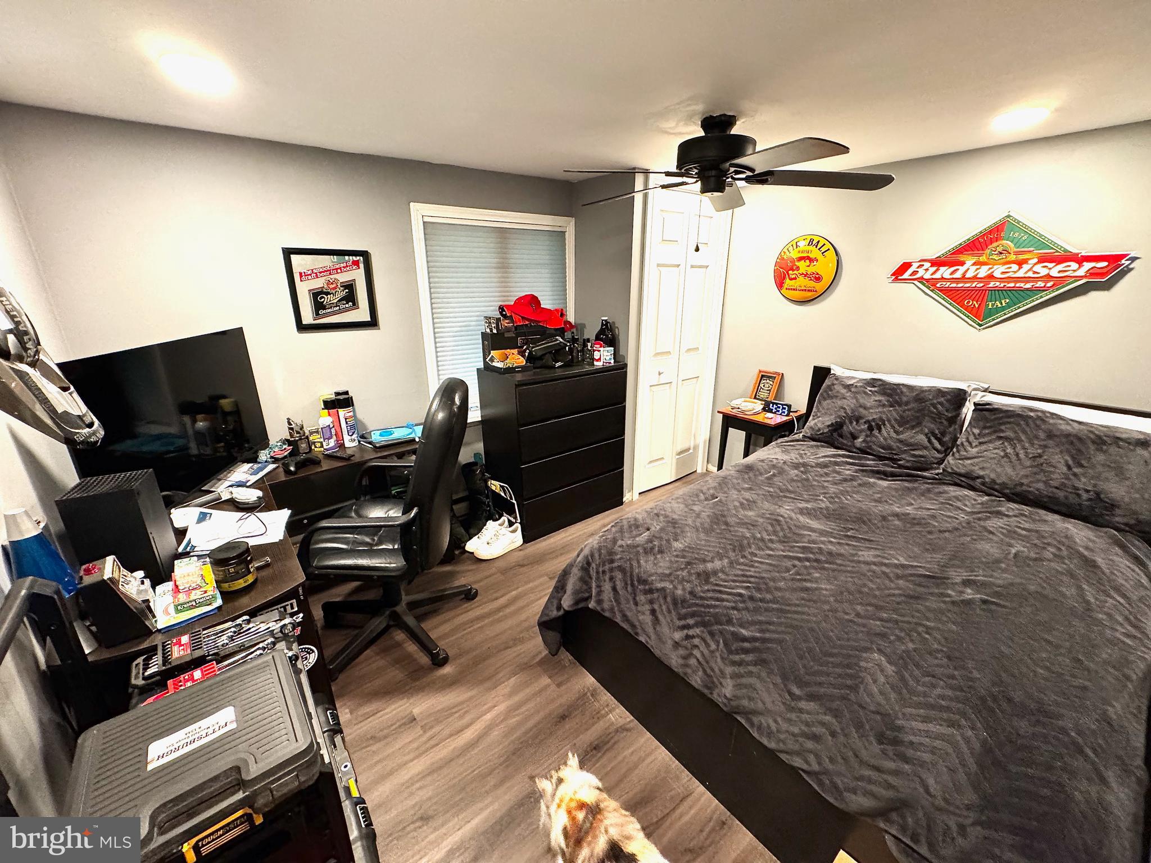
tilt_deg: -17.8
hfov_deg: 102.1
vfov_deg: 85.7
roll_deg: +0.0
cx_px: 576
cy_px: 432
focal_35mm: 14
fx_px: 466
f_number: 2.2
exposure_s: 1/60
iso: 400
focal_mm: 2.22
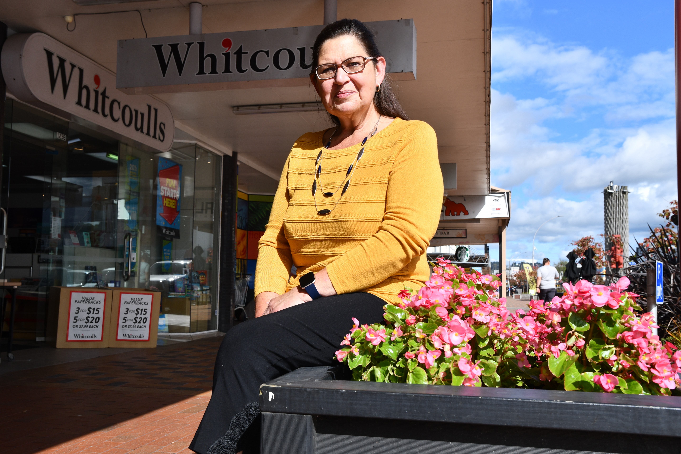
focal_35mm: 36
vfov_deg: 36.9
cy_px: 227
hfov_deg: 53.1
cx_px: 340
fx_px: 681
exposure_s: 1/640
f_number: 6.3
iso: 100
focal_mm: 24
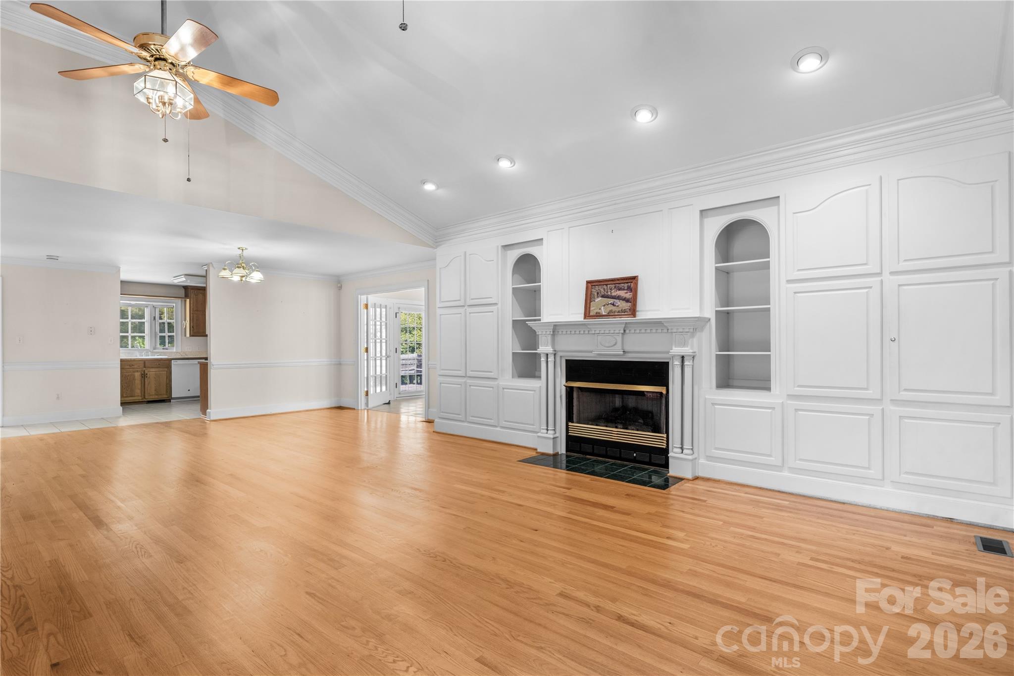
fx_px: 479
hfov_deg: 93.3
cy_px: 338
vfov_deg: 70.4
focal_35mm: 17
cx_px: 507
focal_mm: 17
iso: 400
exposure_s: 1/1.25
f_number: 8
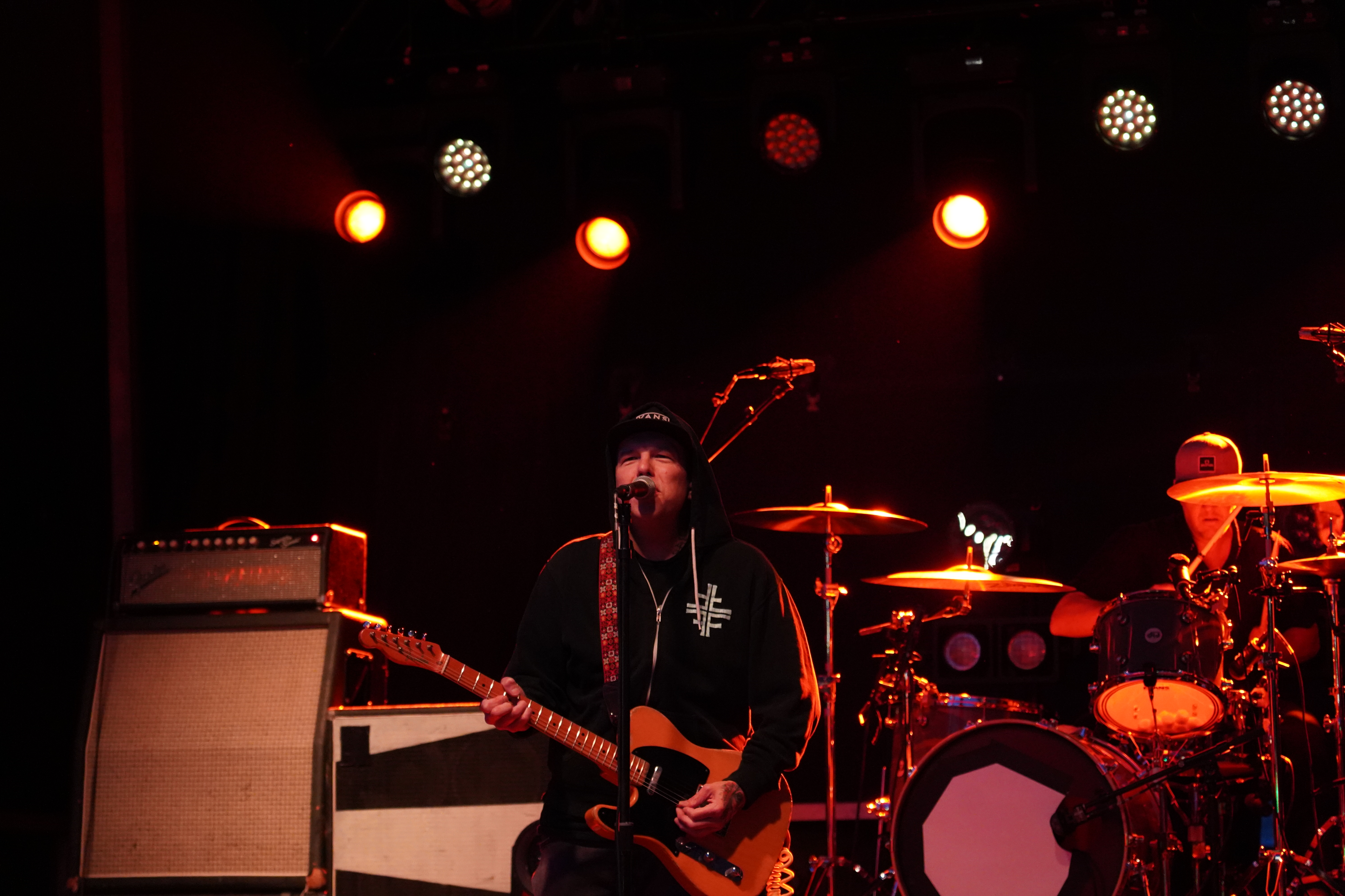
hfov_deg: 19.5
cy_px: 448
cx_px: 672
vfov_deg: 13.0
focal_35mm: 105
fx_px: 3923
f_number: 4
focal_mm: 105
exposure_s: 1/125
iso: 8000
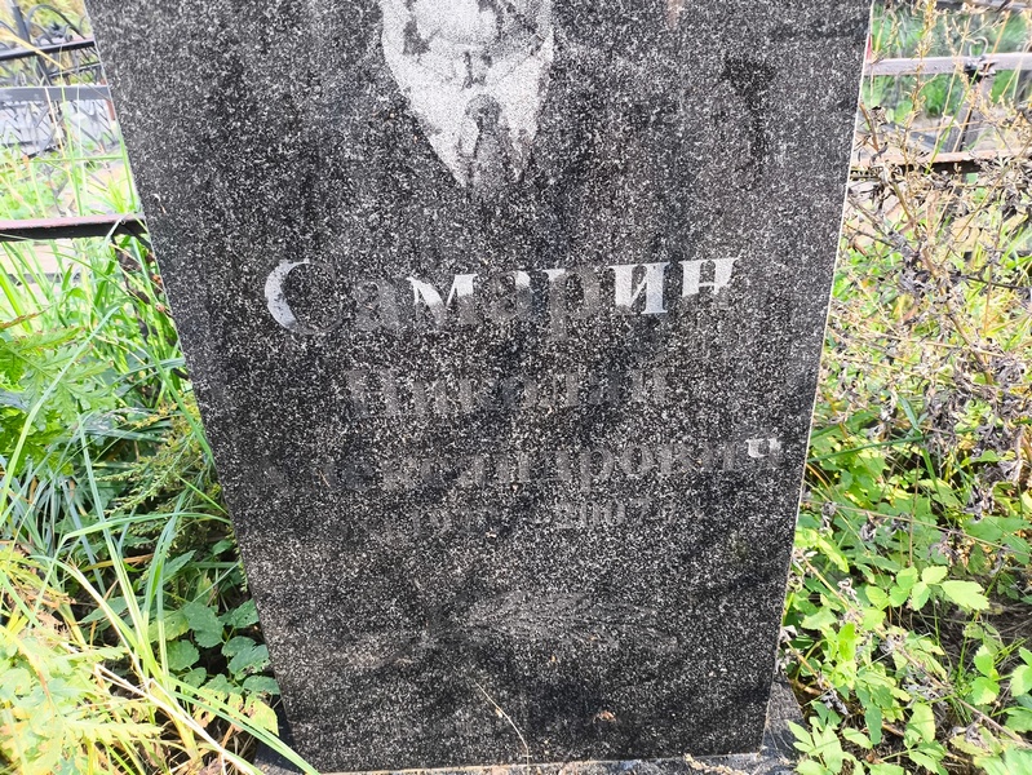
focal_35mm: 25
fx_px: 746
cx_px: 516
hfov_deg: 69.4
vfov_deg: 54.9
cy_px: 388
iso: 100
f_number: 1.7
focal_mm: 4.71
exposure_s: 1/120
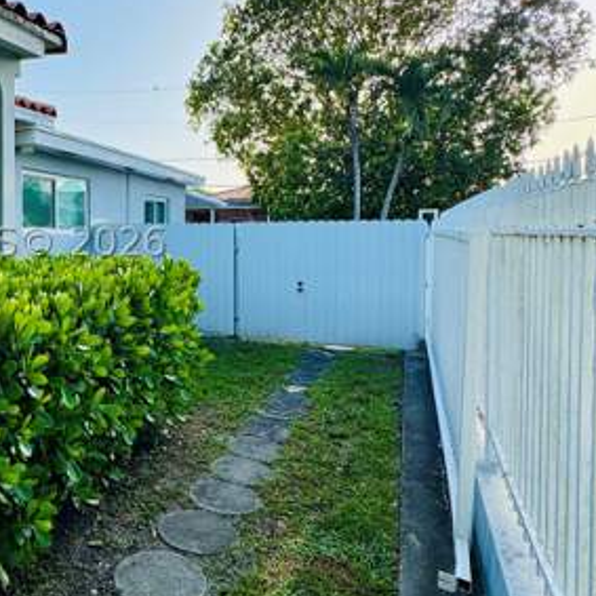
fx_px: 545
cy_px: 242
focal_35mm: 28
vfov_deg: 56.9
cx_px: 116
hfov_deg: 53.3
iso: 50
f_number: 2.2
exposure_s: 1/1143
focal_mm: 2.22
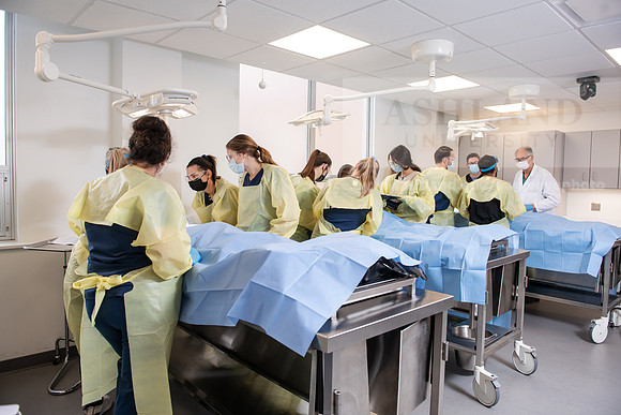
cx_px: 310
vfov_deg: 53.2
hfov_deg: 73.7
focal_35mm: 24
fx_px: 414
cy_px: 208
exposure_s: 1/200
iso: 500
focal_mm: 24
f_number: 4
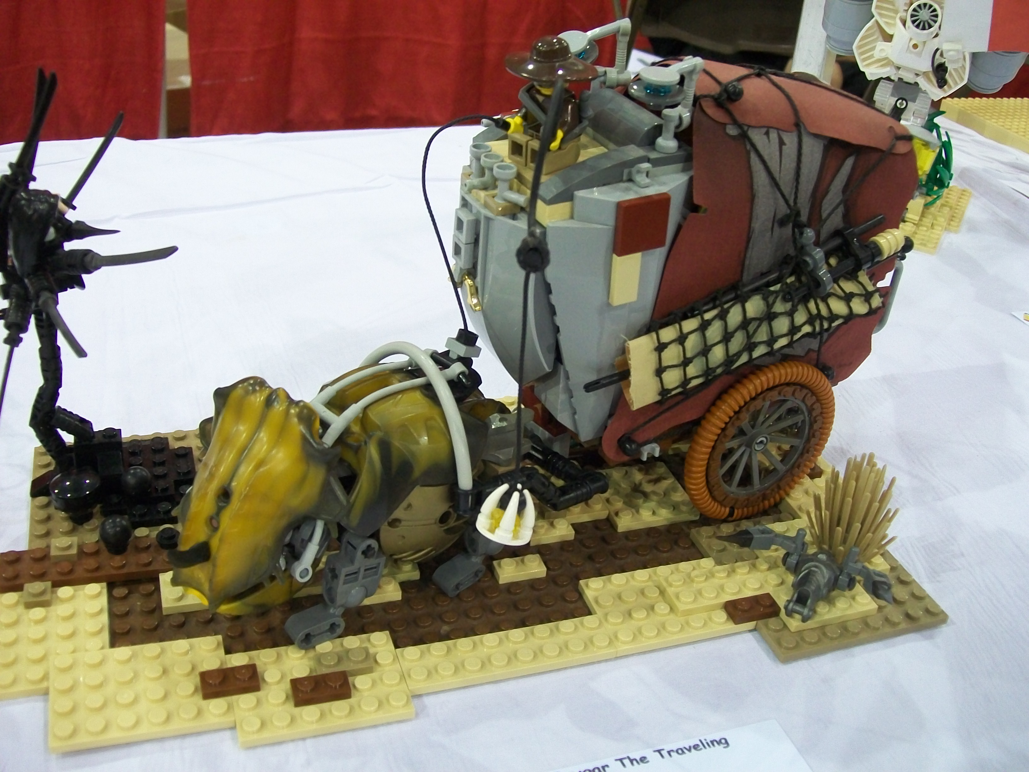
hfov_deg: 51.4
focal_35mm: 36
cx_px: 514
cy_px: 386
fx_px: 1070
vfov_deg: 39.7
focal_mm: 6
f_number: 2.7
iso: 160
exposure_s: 1/20
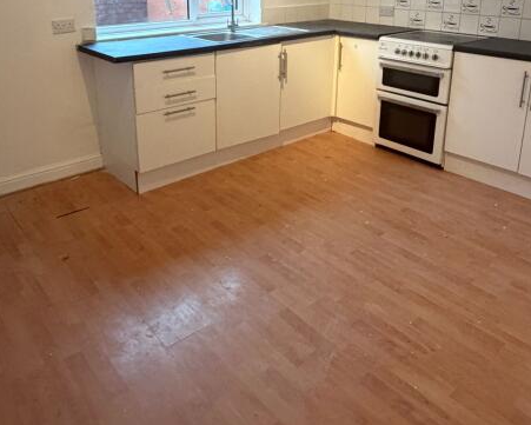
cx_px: 259
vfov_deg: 45.2
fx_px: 487
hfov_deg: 57.2
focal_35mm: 31
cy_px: 98
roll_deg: -0.4
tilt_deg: -16.1
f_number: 2.2
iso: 500
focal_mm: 2.22
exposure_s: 1/50
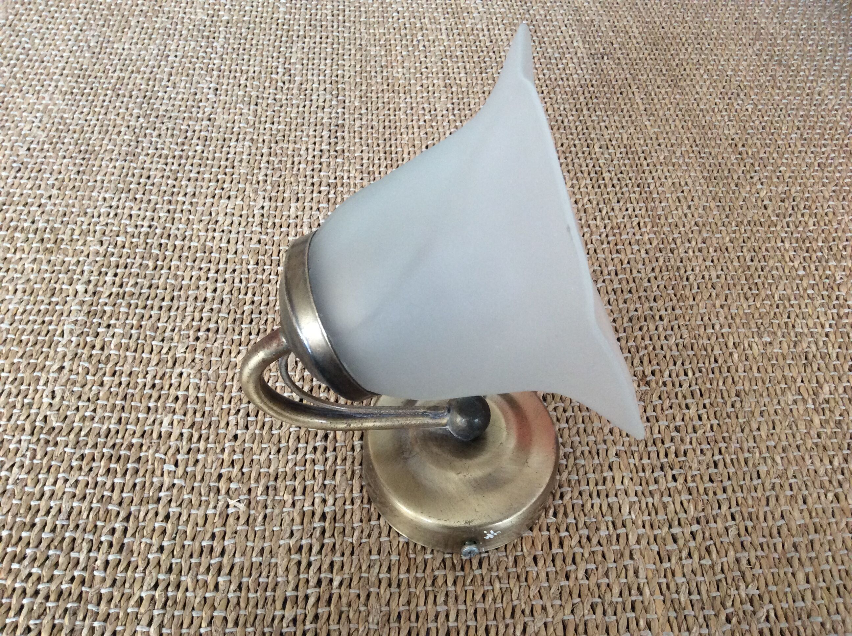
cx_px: 426
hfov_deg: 56.9
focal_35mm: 32
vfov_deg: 44.1
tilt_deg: -50.1
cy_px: 318
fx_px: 786
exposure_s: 1/25
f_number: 2.4
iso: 125
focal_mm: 3.3
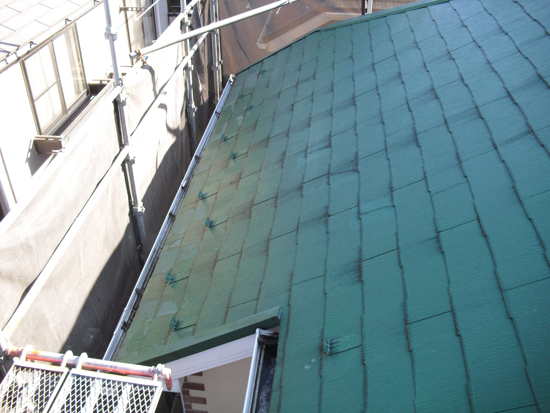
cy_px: 206
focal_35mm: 36
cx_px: 275
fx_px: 572
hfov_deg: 51.4
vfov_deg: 39.7
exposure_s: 1/160
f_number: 3.1
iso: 100
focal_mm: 6.3
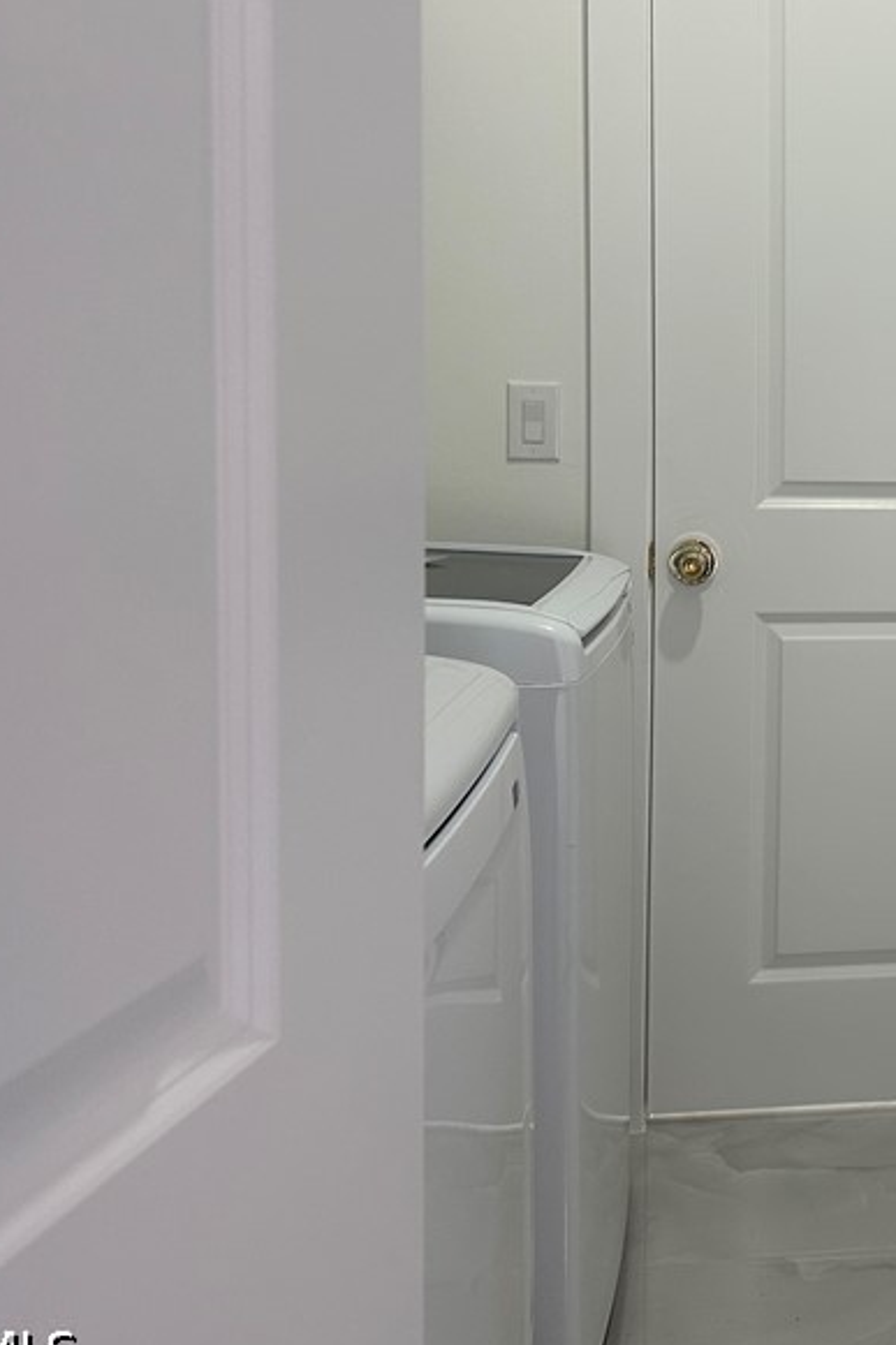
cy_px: 500
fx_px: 1644
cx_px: 1044
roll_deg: -1.4
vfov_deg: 44.1
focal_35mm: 44
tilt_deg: -4.3
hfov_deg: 27.3
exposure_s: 1/120
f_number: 1.78
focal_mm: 6.86
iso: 125
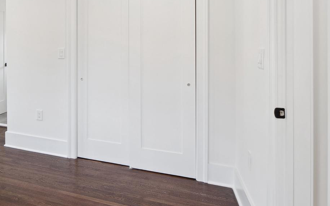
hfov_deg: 50.8
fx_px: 288
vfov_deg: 38.2
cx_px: 17
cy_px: 45
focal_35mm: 32
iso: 200
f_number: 9
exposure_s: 1/10
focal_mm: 14
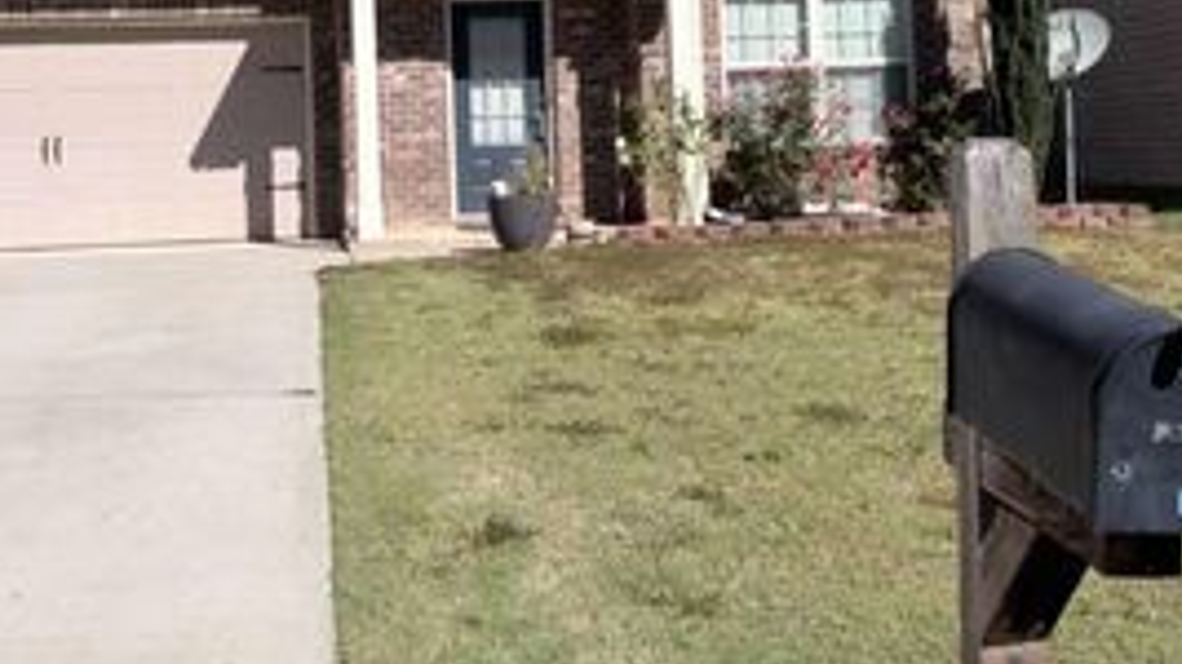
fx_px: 1535
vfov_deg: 24.0
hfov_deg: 41.7
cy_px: 117
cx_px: 429
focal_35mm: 49
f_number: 1.8
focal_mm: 6.93
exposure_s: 1/6024
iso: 64
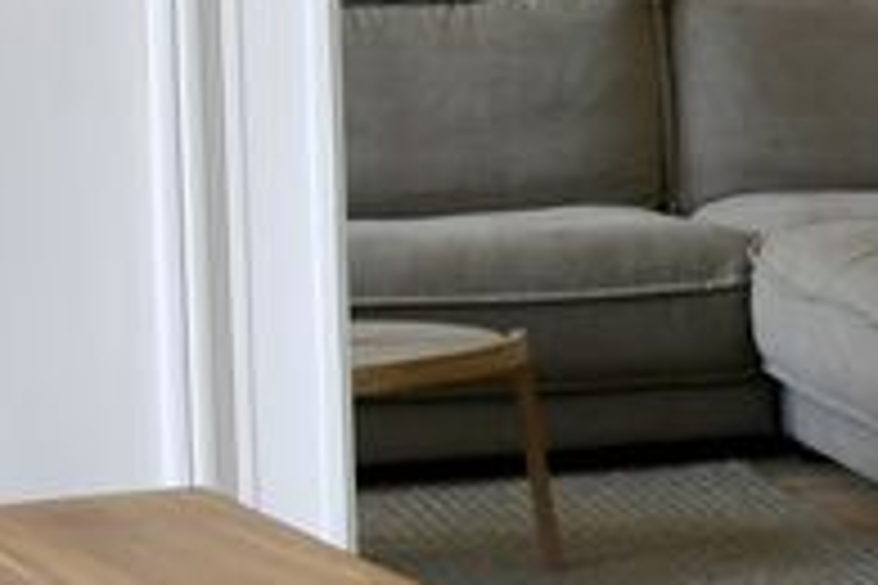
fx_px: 2878
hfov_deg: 16.0
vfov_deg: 11.5
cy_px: 45
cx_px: 1283
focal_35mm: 118
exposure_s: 1/250
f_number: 4
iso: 500
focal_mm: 24
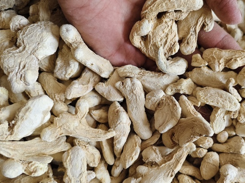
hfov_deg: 54.3
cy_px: 103
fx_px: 233
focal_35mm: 33
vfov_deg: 42.8
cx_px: 162
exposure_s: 1/510
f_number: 1.88
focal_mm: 5.56
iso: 1554
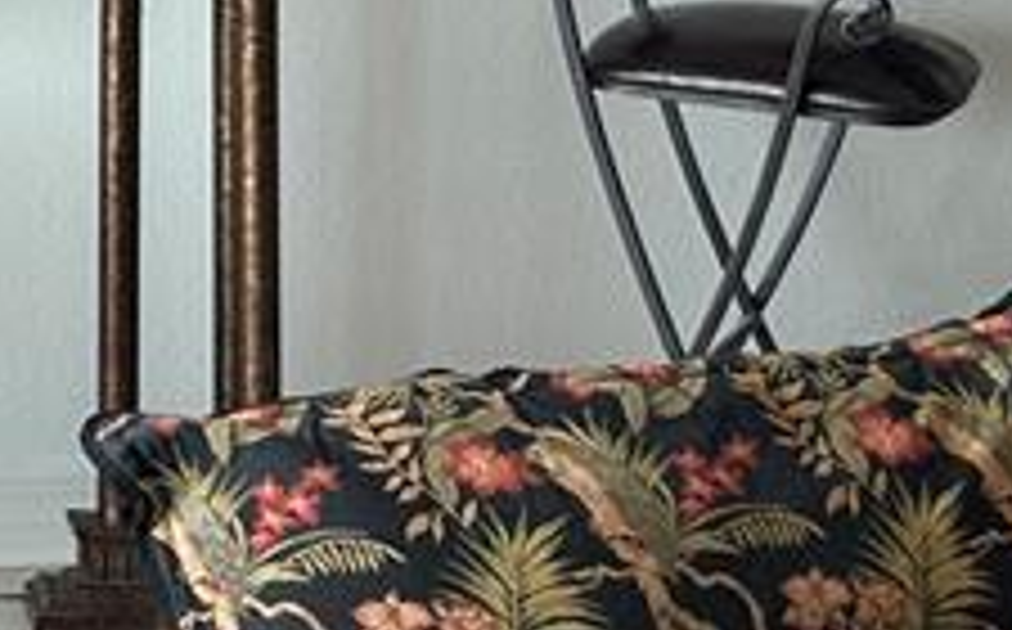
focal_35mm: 116
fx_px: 3195
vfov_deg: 10.7
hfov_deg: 15.5
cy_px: -446
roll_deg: +0.5
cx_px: -796
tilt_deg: -1.6
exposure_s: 1/120
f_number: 1.78
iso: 80
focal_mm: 6.86
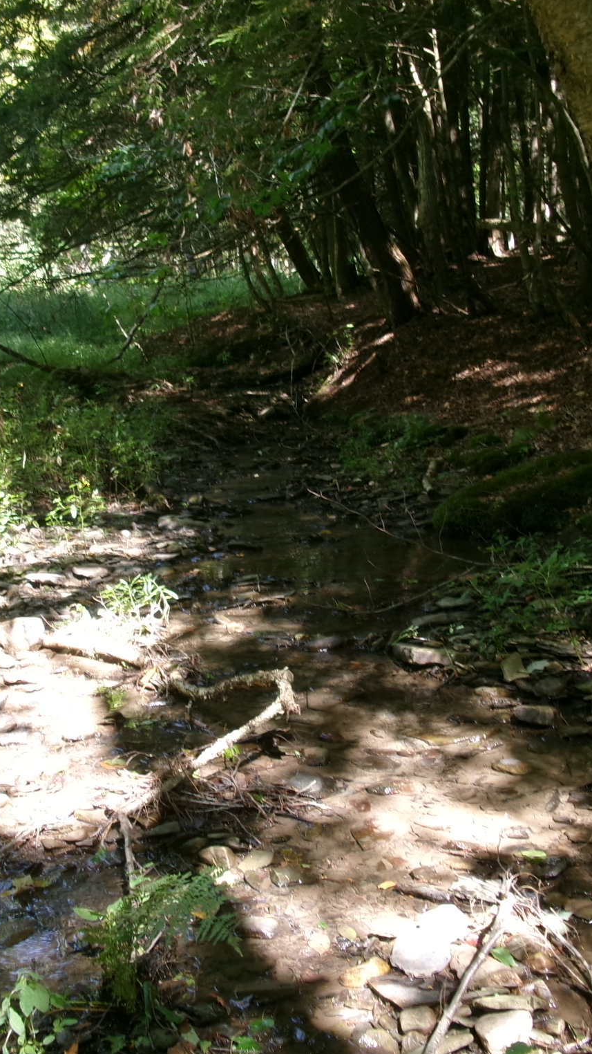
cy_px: 526
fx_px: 1144
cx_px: 267
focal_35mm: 41
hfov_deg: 29.0
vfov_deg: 49.4
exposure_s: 1/34
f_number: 3.9
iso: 116
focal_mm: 5.1
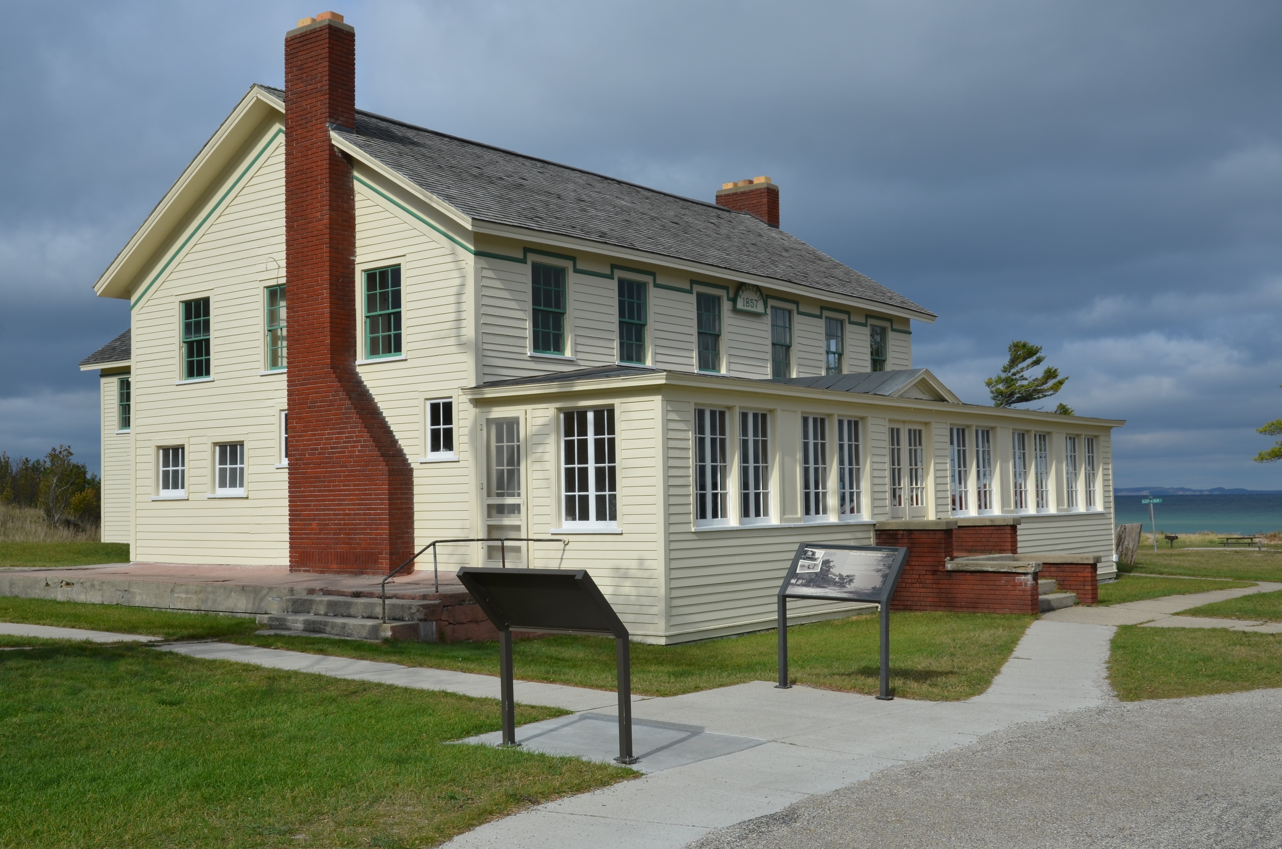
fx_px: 1279
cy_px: 424
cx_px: 641
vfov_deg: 36.7
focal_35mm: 36
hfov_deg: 53.2
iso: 100
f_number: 8
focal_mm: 24
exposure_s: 1/250
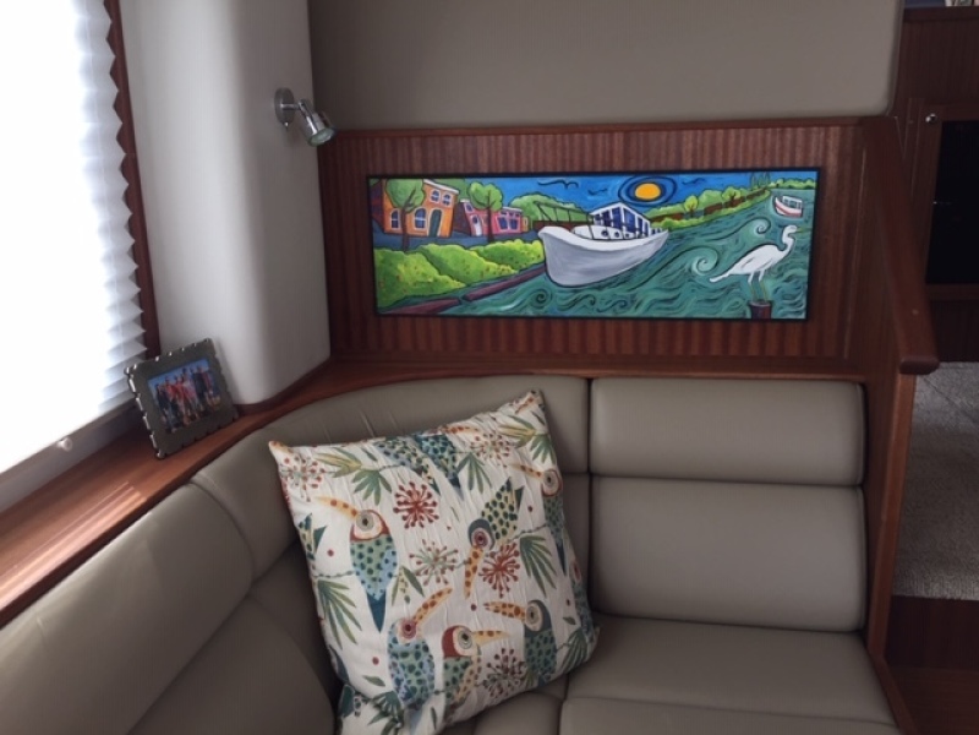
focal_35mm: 29
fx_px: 820
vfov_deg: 48.2
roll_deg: -0.3
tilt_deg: -13.0
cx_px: 490
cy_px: 368
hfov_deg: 61.7
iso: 32
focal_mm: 4.15
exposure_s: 1/60
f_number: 2.2
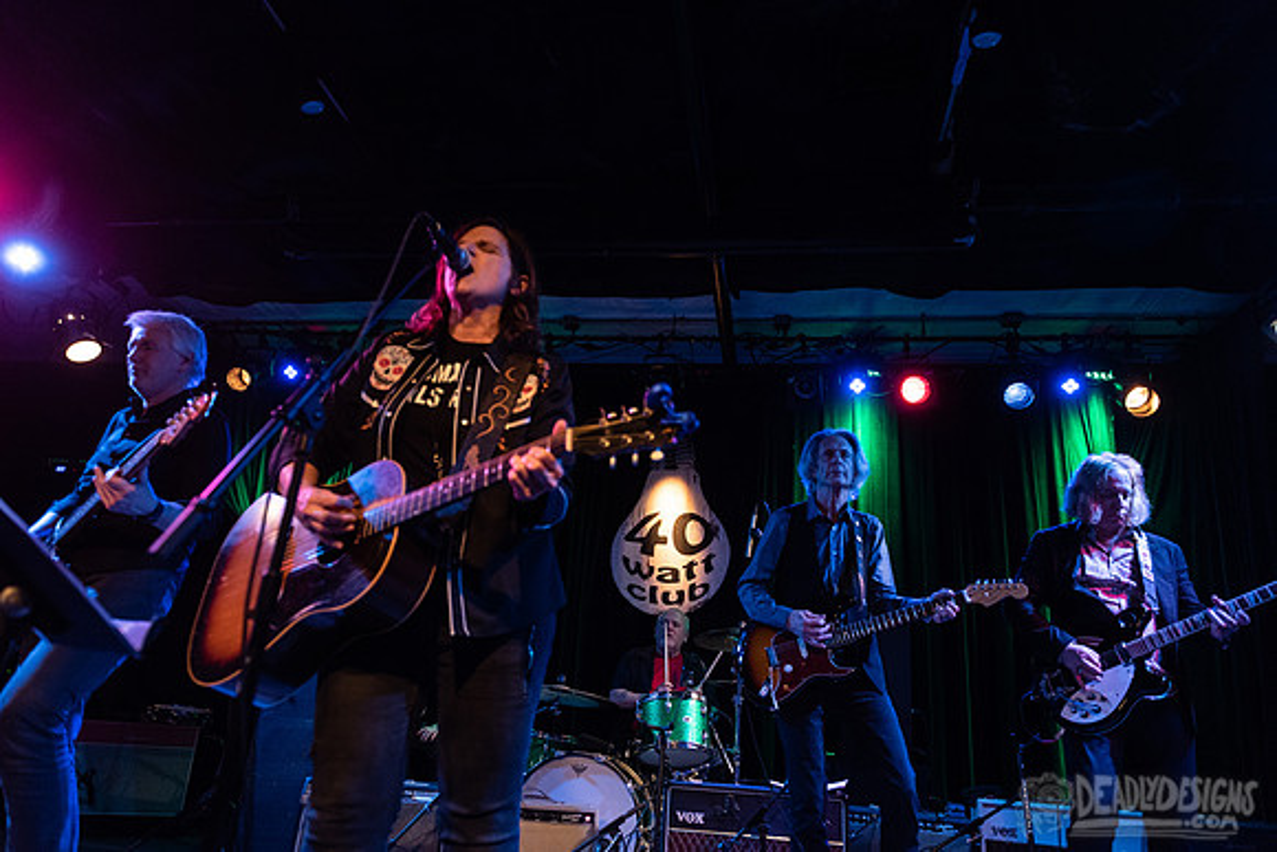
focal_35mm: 24
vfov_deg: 53.2
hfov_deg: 73.7
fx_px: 851
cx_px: 638
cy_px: 426
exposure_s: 1/200
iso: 2000
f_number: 3.2
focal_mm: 24
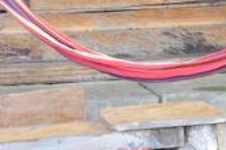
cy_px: -106
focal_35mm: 118
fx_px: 741
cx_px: 143
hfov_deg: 17.3
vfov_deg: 11.0
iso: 320
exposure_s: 1/25
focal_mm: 22
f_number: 7.1
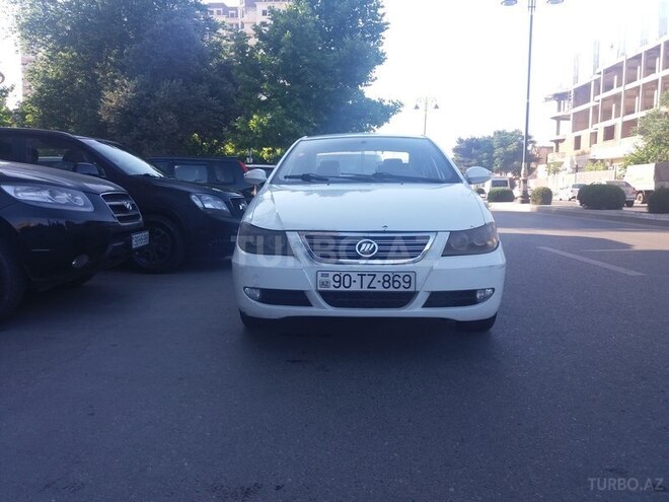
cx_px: 334
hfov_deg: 63.4
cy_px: 251
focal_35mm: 28
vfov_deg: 49.7
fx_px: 541
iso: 64
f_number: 1.9
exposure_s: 1/295
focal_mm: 3.7
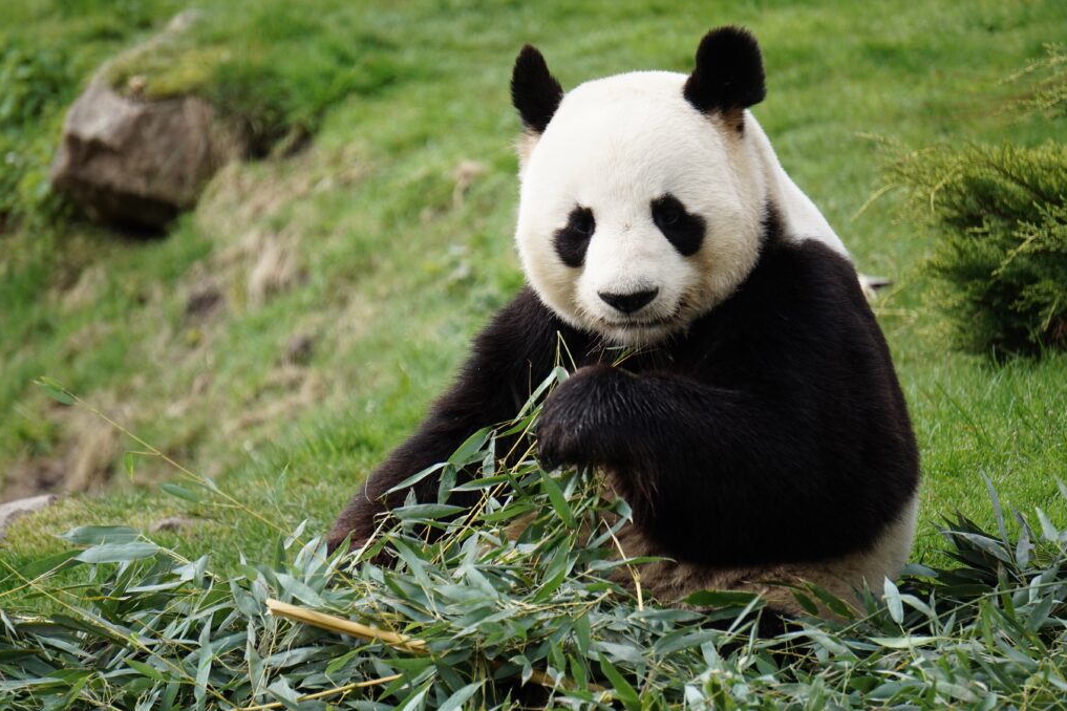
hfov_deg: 6.5
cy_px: 357
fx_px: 9395
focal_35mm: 317
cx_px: 532
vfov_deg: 4.3
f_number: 6.3
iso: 250
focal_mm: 210
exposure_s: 1/400
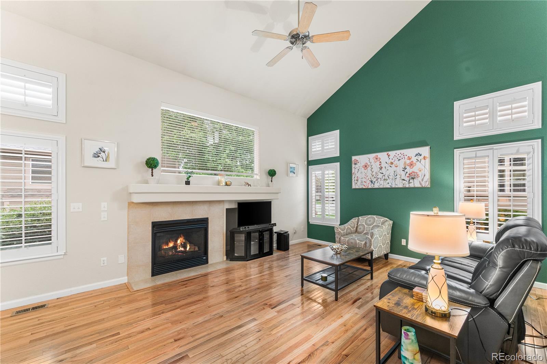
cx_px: 274
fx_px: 213
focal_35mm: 14
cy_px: 182
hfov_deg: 104.3
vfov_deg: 81.1
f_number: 8
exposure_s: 1/2
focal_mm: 14
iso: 800
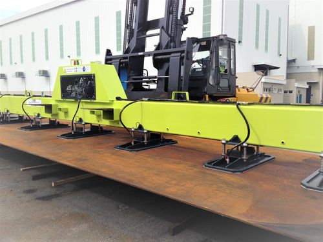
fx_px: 308
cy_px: 121
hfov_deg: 55.4
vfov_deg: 42.9
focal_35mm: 33
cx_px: 162
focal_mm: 4.12
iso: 50
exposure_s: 1/1130
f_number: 2.4
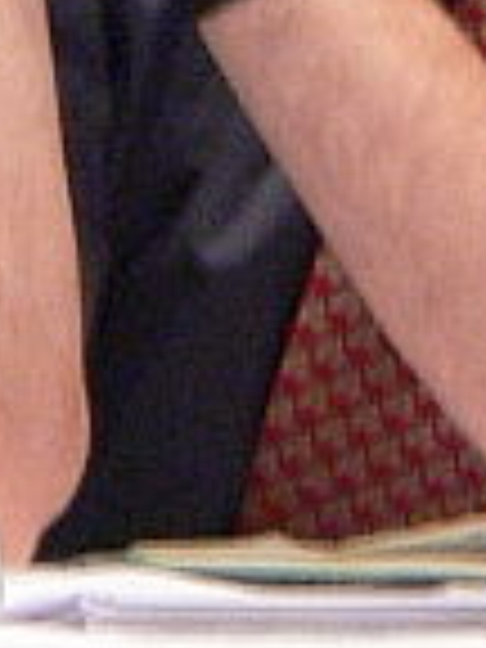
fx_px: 11101
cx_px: 461
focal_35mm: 593
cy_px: -270
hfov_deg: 2.5
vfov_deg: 3.3
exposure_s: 1/13
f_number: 2.8
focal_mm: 28.5
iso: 200
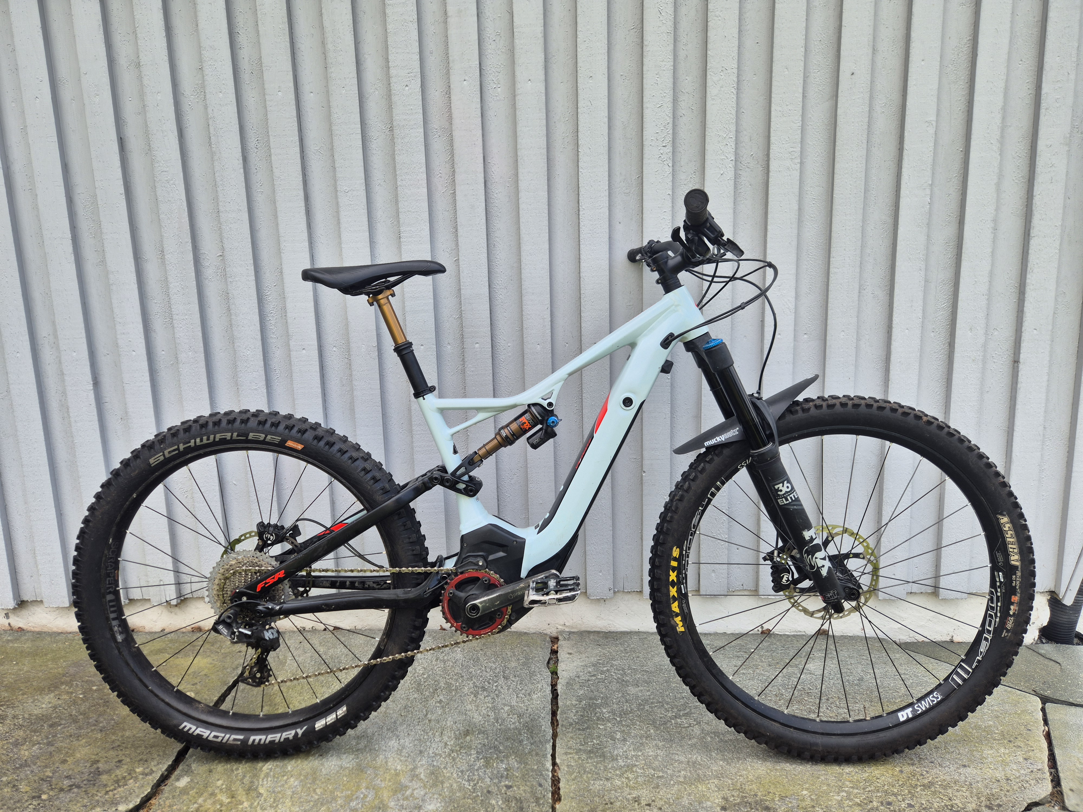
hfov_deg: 73.9
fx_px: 720
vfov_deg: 58.9
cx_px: 542
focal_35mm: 23
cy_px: 406
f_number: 1.8
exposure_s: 1/656
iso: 25
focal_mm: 5.4
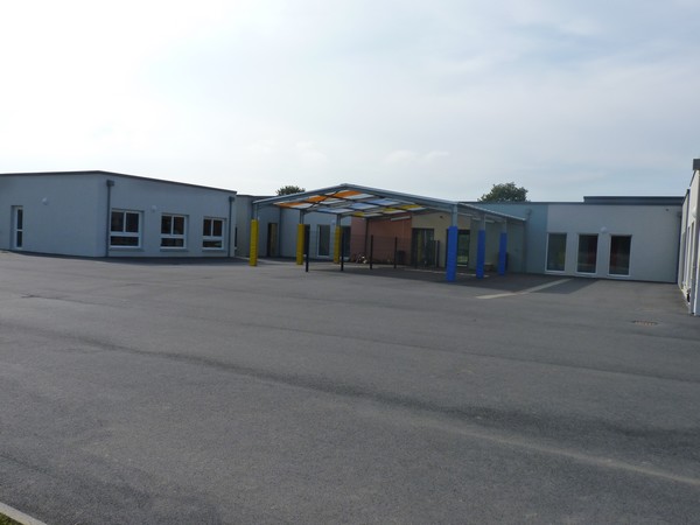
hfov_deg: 65.3
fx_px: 546
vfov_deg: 51.4
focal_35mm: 27
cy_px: 262
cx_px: 350
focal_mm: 4.8
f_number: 5.6
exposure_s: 1/320
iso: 125
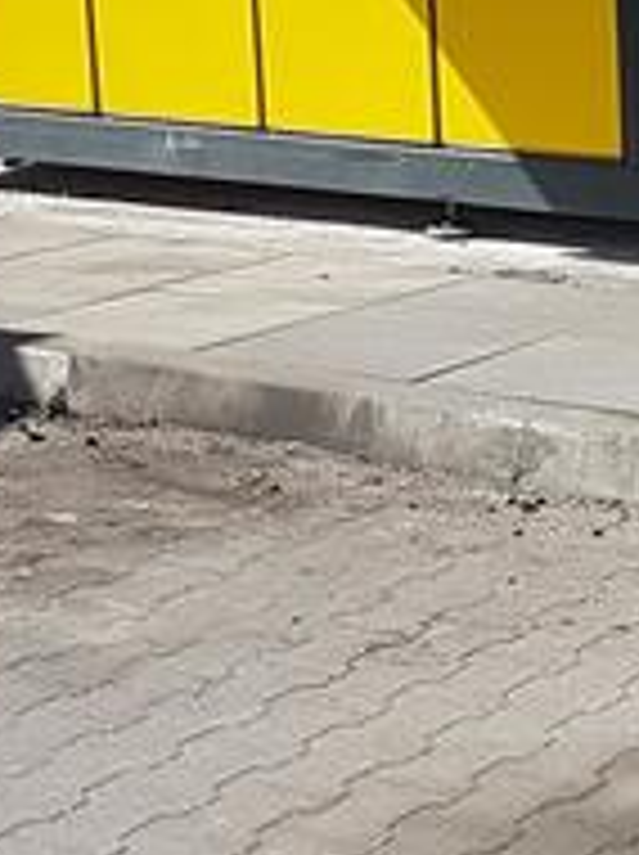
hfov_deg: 11.1
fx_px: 3158
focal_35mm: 128
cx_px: 932
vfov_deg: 15.4
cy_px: 295
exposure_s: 1/1756
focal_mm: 4.2
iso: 40
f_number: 1.7
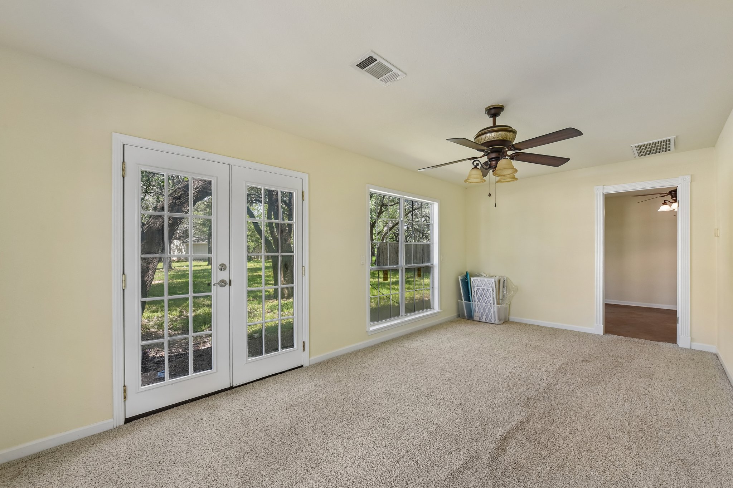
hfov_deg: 104.3
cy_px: 244
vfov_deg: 81.2
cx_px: 366
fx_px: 285
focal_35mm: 14
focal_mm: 14
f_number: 8
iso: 125
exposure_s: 1/15
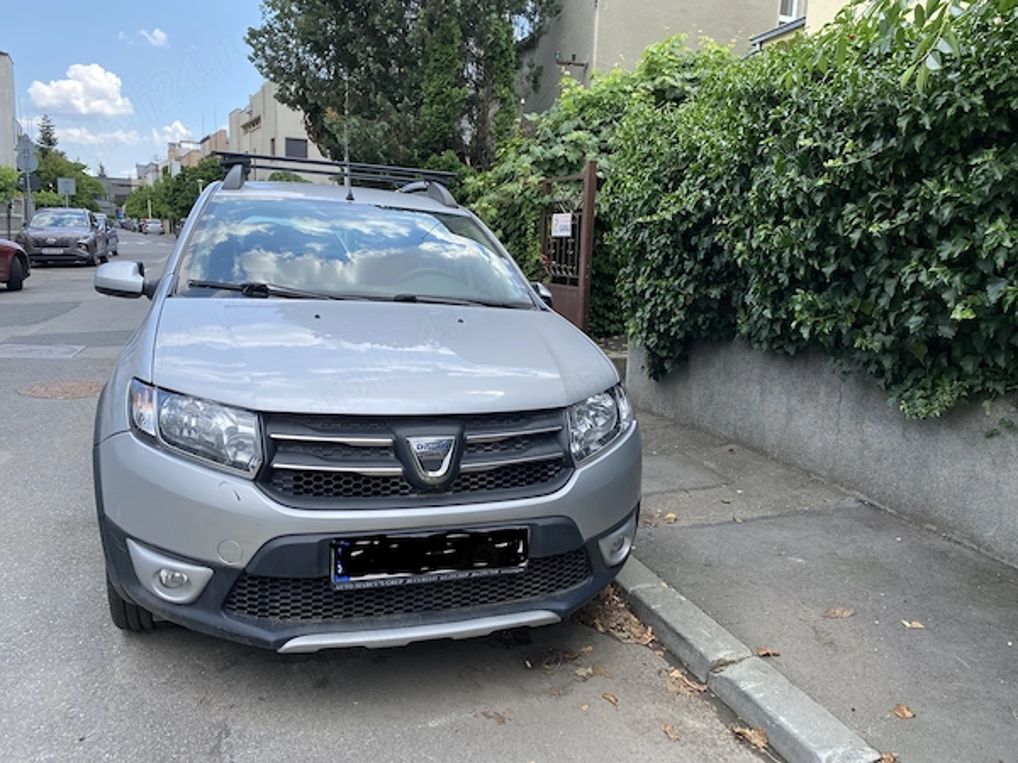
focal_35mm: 26
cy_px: 382
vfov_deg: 53.1
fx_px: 765
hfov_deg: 67.3
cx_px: 509
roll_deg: -1.7
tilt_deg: -10.6
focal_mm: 4.25
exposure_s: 1/898
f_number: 1.8
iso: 32
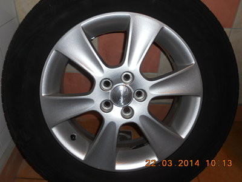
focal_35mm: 32
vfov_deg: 44.2
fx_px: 224
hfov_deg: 56.8
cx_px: 121
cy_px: 91
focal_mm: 5.8
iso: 80
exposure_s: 1/25
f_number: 3.5
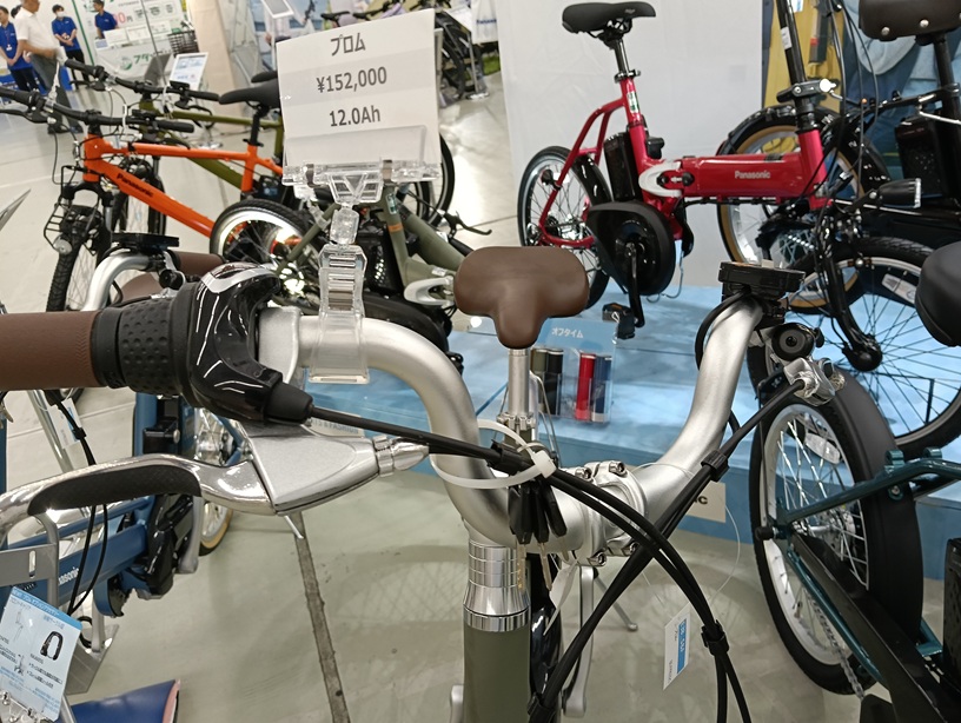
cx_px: 480
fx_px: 750
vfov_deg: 51.4
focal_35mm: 27
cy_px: 362
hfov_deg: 65.3
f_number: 1.8
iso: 125
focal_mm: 3.98
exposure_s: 1/30
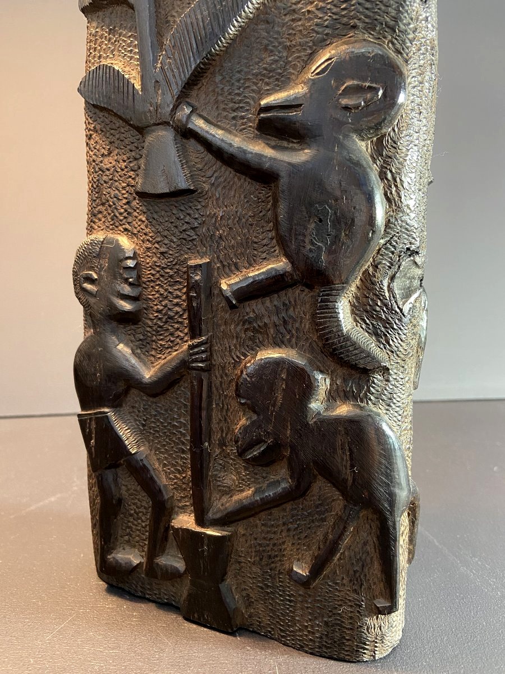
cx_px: 252
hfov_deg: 53.1
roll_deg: +0.0
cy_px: 337
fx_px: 506
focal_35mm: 26
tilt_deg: -6.8
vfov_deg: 67.3
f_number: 1.8
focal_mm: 4.25
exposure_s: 1/25
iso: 500
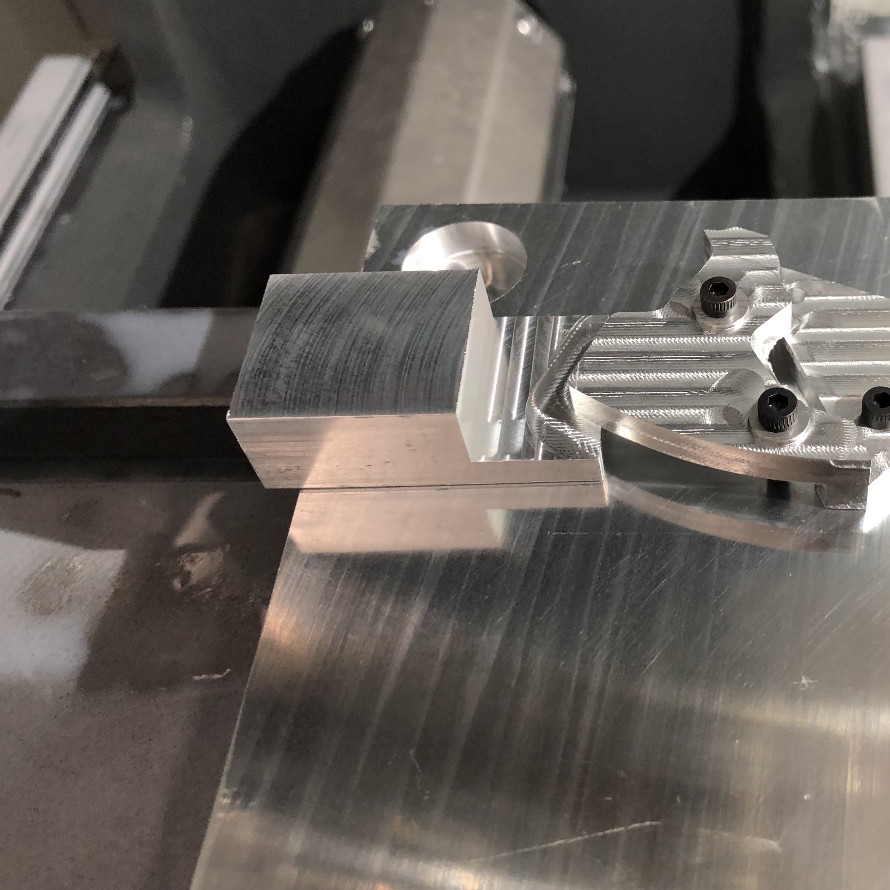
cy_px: 388
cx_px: 708
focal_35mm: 40
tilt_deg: -50.4
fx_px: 1164
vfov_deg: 41.8
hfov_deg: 40.2
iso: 40
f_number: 1.8
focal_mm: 4
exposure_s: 1/24
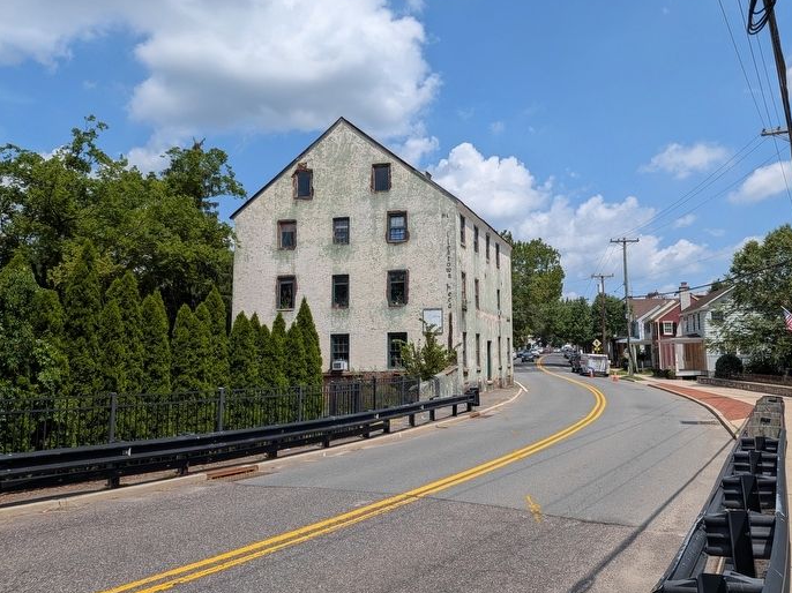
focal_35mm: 28
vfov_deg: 49.6
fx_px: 640
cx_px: 439
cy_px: 260
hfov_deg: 63.3
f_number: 1.7
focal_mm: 4.53
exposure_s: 1/2421
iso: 28
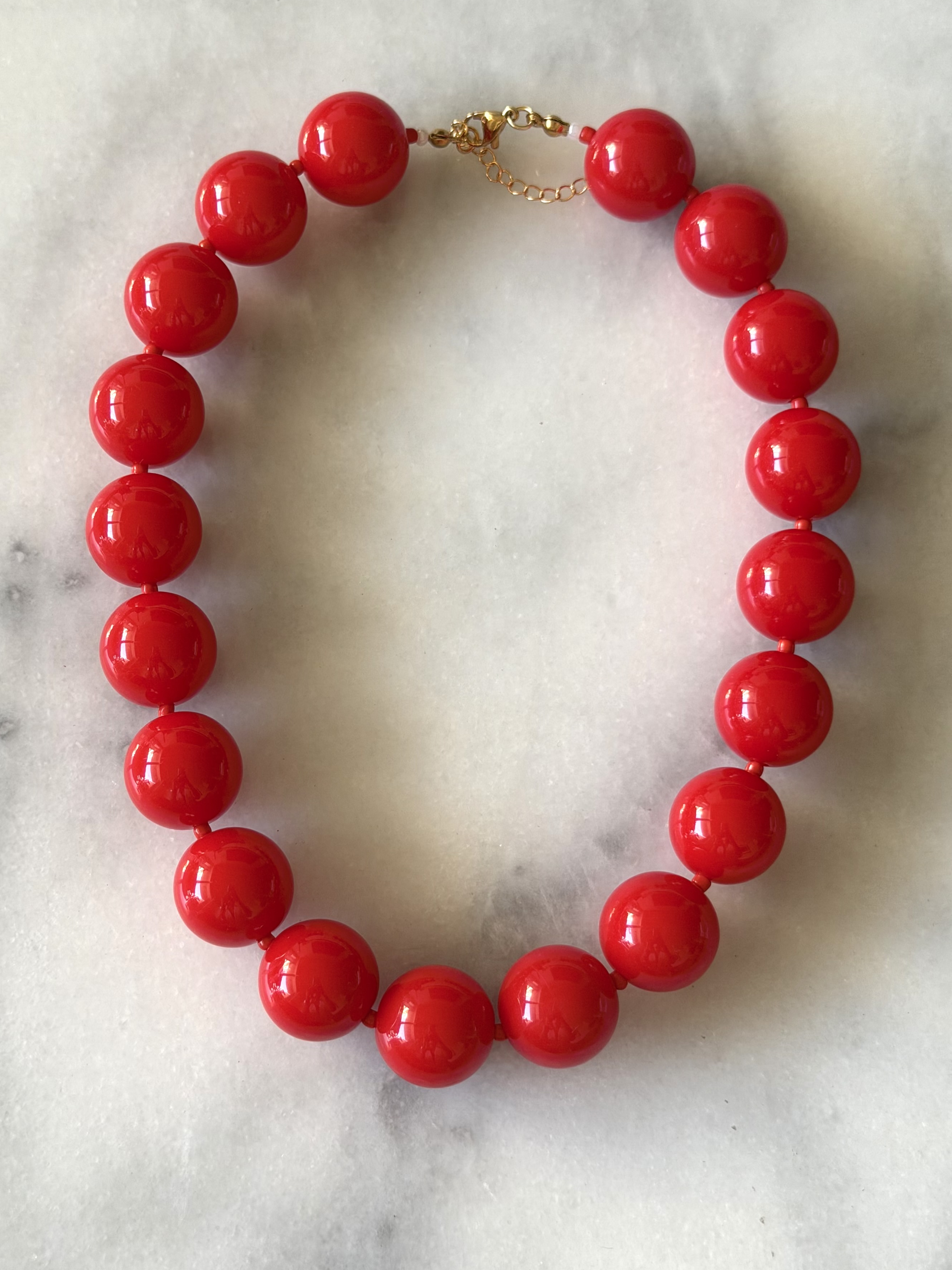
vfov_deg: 36.8
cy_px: 620
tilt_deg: -78.2
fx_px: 1907
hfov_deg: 28.0
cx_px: 457
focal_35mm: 52
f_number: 1.78
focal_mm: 6.76
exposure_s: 1/60
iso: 125
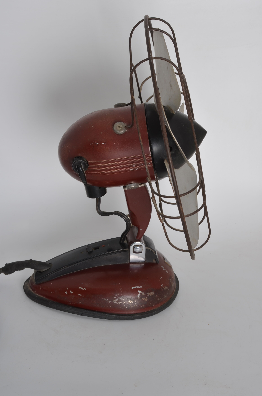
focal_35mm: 79
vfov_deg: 25.7
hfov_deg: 17.2
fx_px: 866
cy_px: 203
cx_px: 136
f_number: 11
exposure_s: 1/125
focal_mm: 50
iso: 100
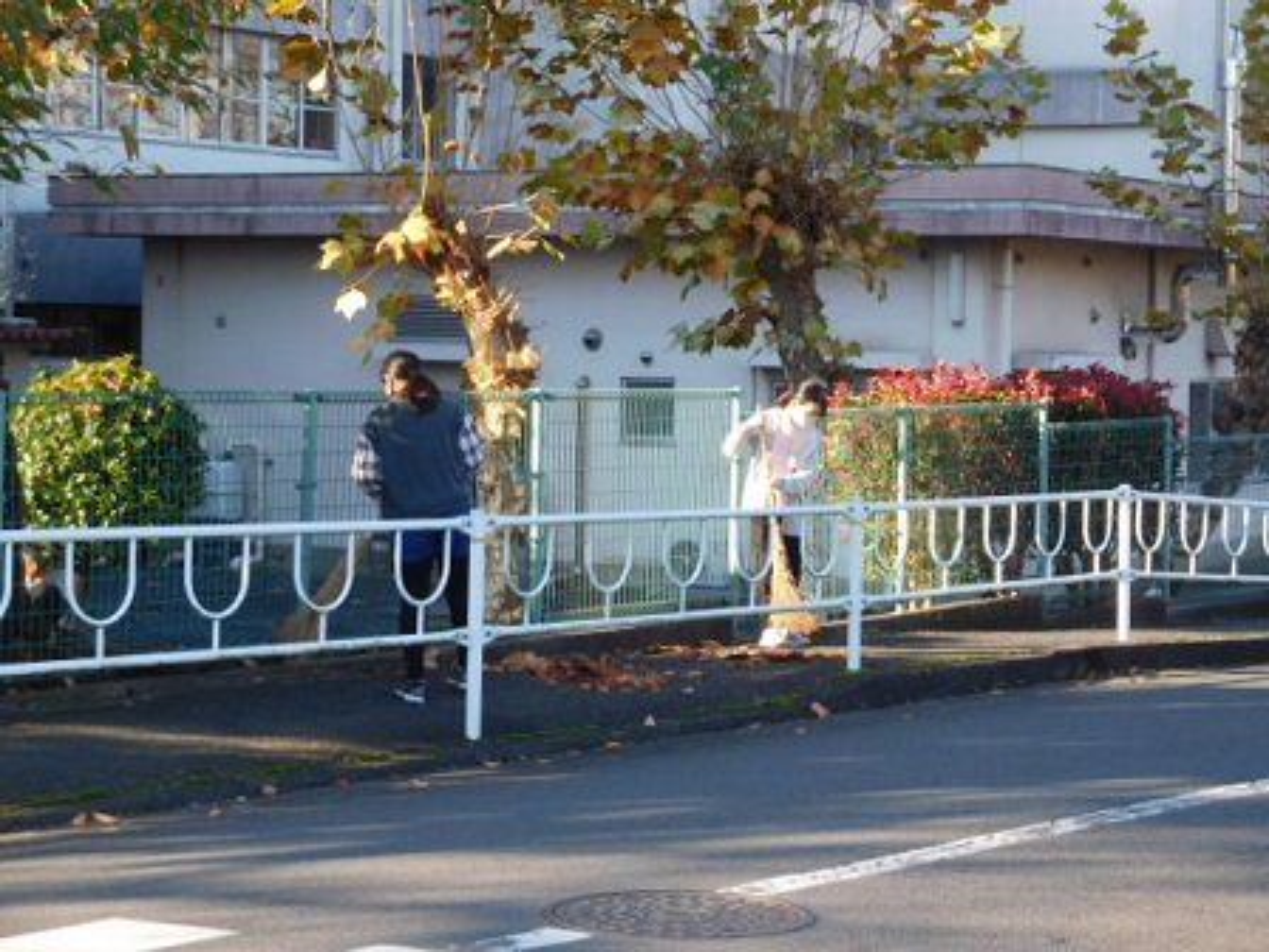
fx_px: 2933
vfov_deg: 18.4
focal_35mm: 80
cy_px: 476
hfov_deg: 24.4
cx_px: 634
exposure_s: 1/100
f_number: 4.6
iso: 125
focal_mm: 14.3
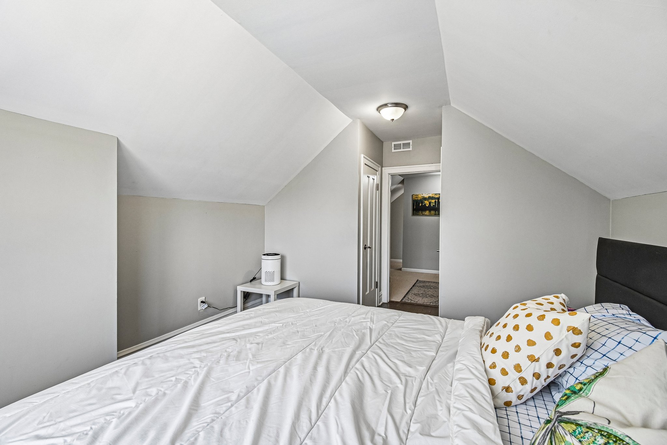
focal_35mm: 15
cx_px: 334
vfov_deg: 77.3
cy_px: 222
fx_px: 278
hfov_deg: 100.4
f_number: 8
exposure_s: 1/15
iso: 200
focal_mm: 10
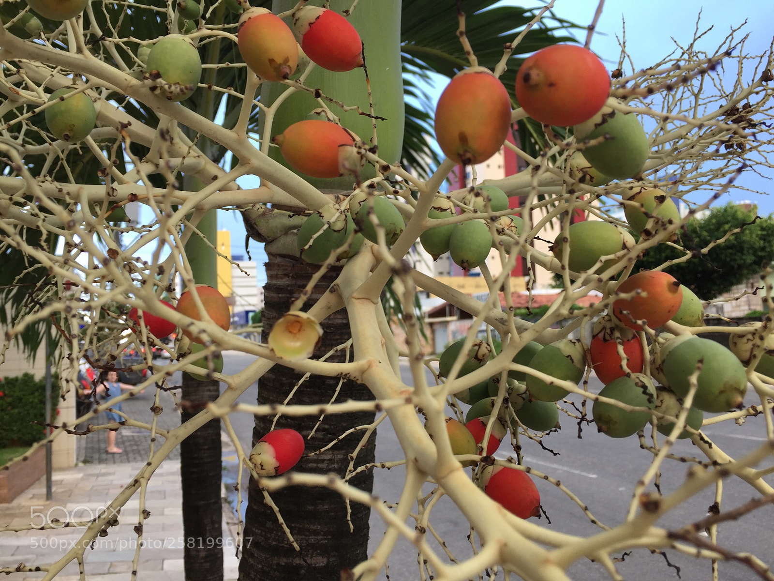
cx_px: 387
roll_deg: +1.7
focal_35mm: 29
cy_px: 290
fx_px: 648
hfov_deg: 61.7
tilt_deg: +3.0
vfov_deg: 48.2
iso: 32
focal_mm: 4.15
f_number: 2.2
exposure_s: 1/132
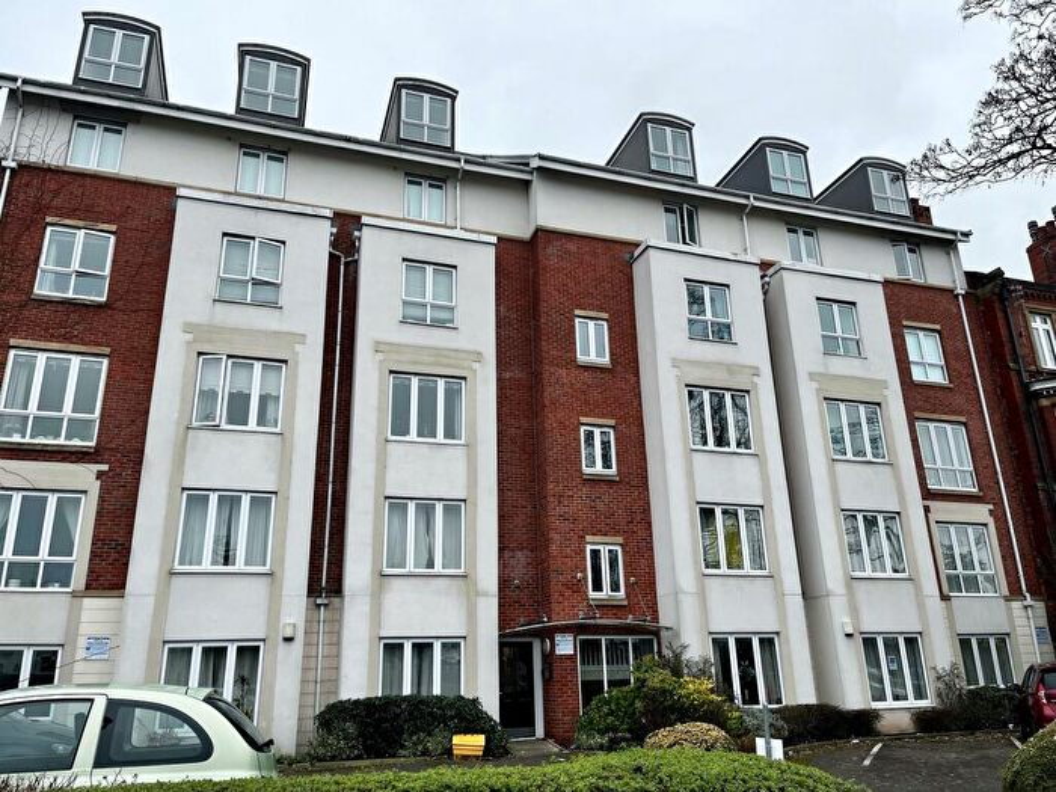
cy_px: 396
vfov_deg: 53.1
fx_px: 793
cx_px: 528
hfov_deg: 67.3
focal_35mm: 26
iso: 40
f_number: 1.6
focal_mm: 5.1
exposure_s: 1/122
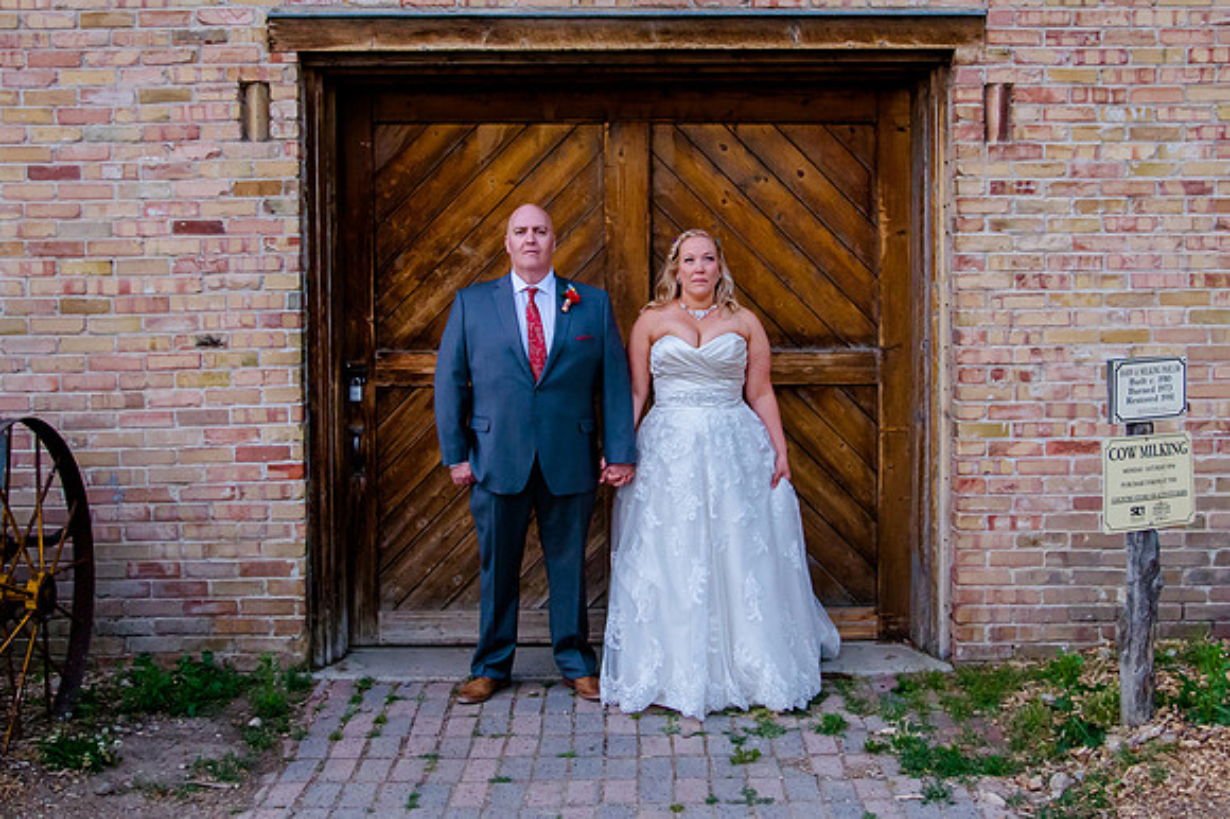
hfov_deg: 45.4
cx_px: 611
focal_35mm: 43
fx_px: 1469
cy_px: 305
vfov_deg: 31.0
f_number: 4
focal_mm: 28
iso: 2500
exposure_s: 1/100
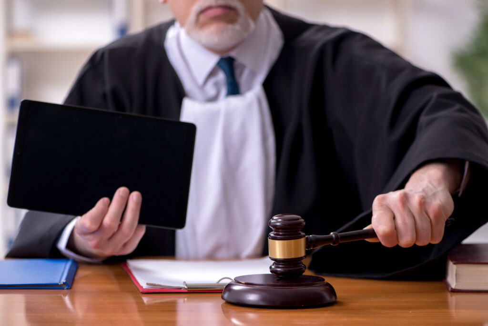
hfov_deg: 19.4
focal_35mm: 105
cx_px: 244
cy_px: 163
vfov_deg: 13.1
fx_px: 1424
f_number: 5
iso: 100
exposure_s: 1/100
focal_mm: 105
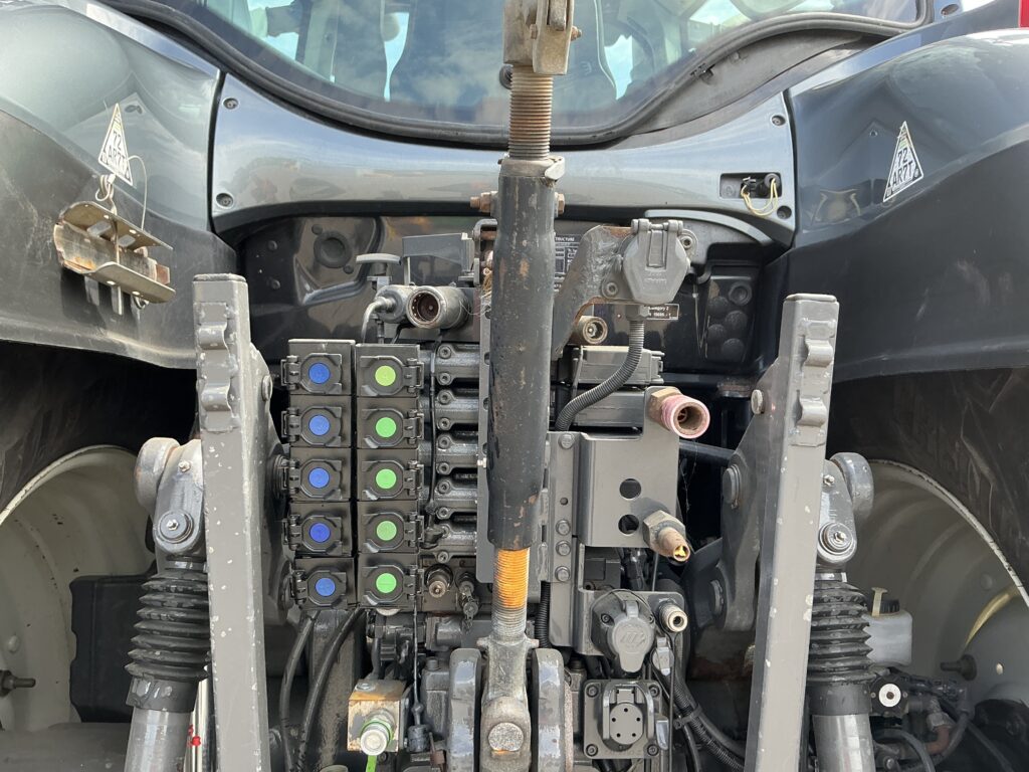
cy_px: 386
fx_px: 832
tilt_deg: +3.3
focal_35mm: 28
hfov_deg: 63.4
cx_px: 514
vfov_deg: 49.7
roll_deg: -1.7
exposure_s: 1/172
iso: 25
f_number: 1.8
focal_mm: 3
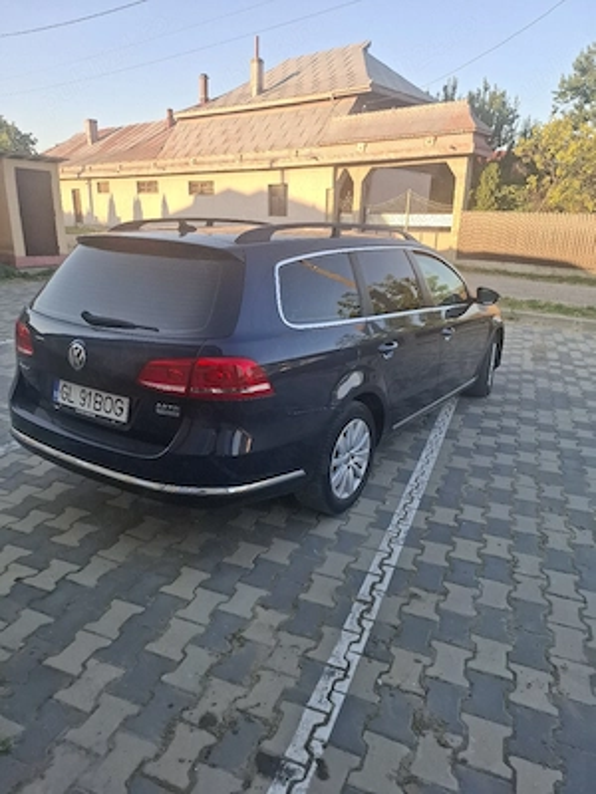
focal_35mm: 23
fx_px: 528
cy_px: 397
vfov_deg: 73.9
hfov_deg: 58.9
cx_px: 298
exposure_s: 1/500
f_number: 1.8
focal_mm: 5.54
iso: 50
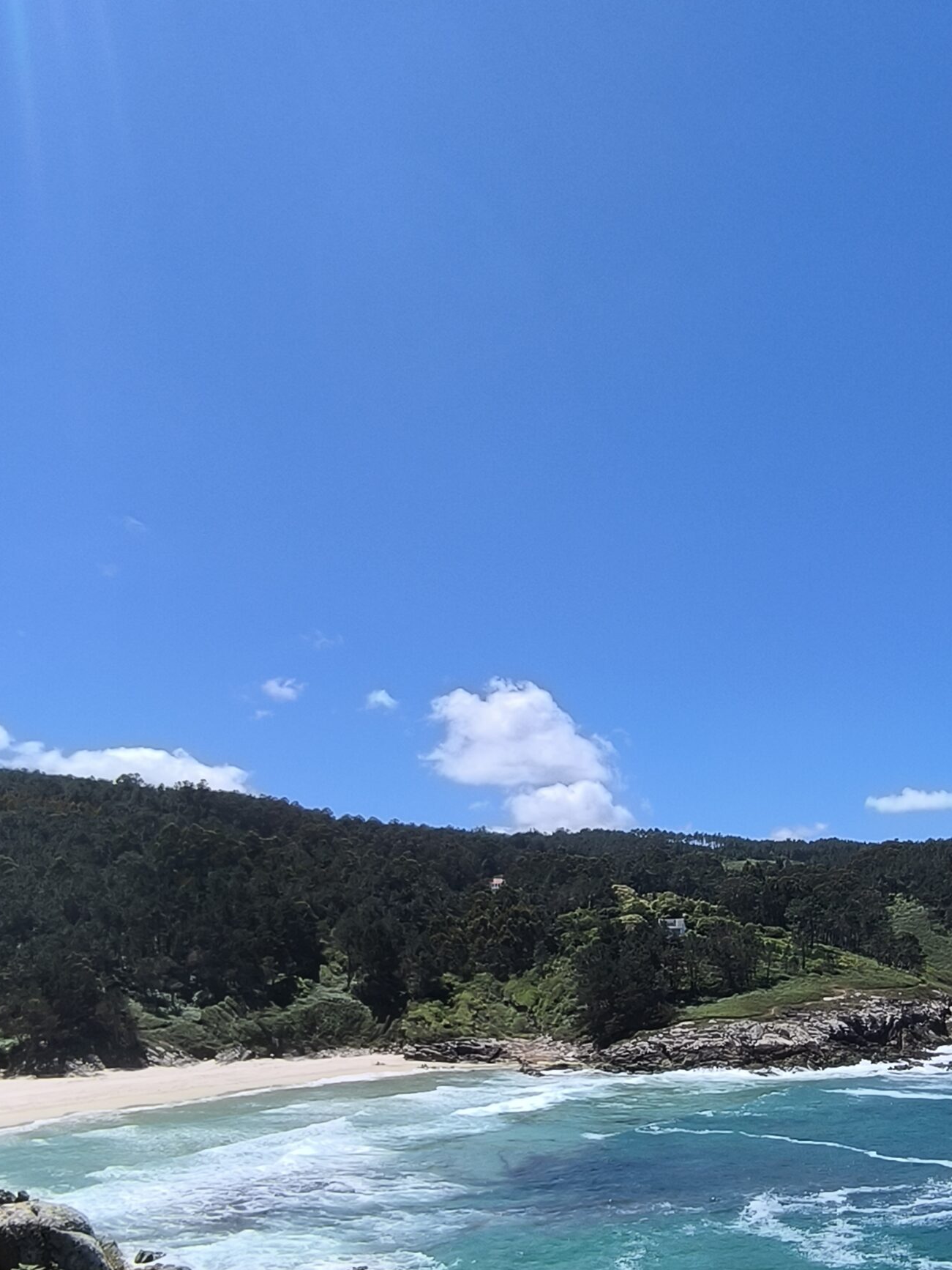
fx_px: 1136
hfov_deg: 44.9
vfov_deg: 57.8
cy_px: 779
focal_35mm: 31
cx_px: 626
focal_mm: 1.65
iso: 50
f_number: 2.2
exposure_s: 1/1922
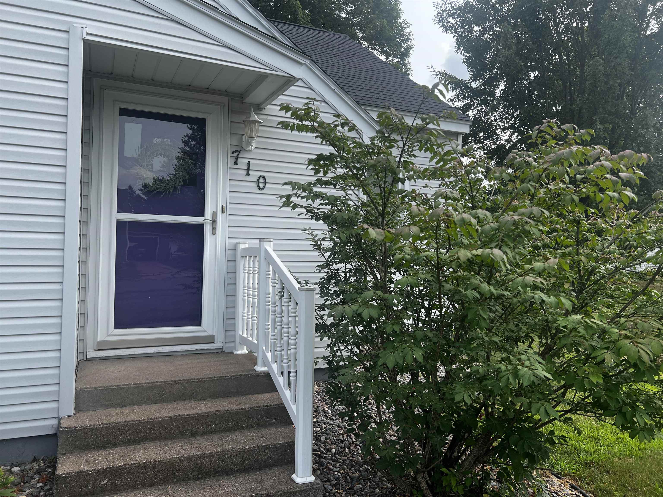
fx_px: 498
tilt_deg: +0.4
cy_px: 248
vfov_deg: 53.1
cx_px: 332
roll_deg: -1.6
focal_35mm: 26
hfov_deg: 67.3
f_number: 1.5
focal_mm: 5.7
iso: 50
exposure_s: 1/1361
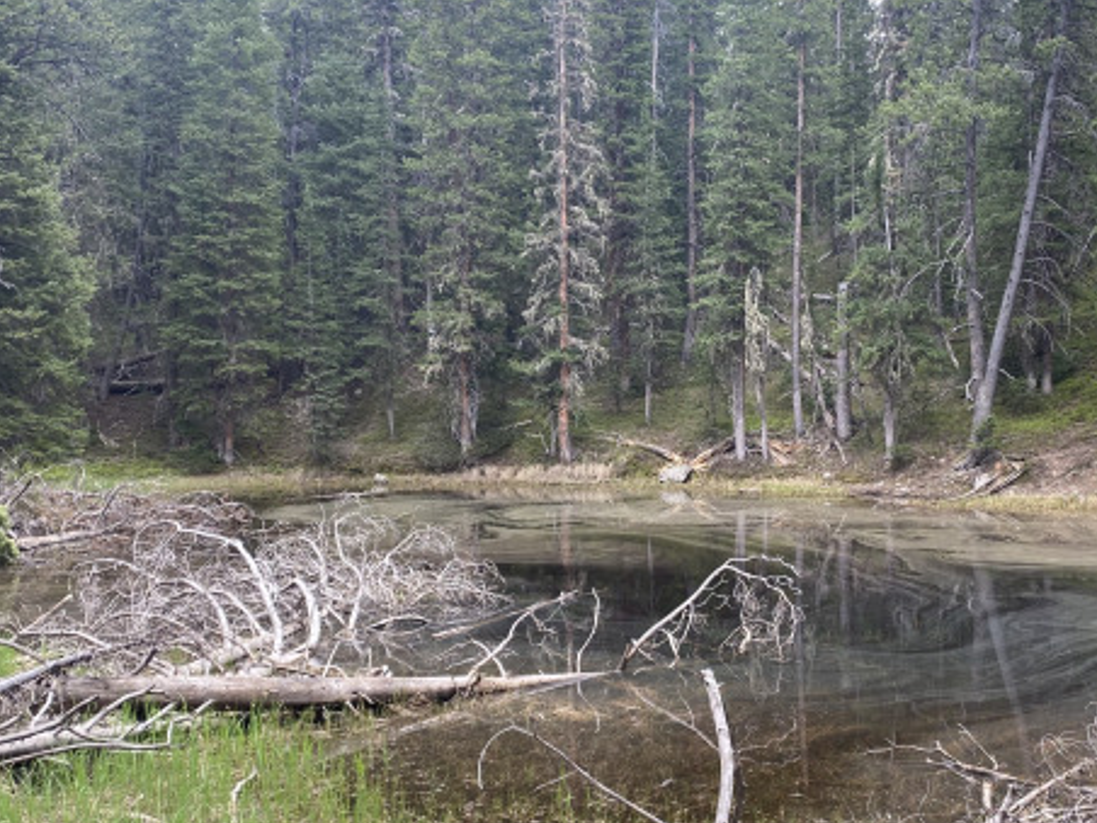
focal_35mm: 46
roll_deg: +1.3
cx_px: 675
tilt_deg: -3.8
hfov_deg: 41.0
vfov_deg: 31.5
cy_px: 459
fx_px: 1458
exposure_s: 1/126
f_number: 1.8
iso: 32
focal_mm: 4.25
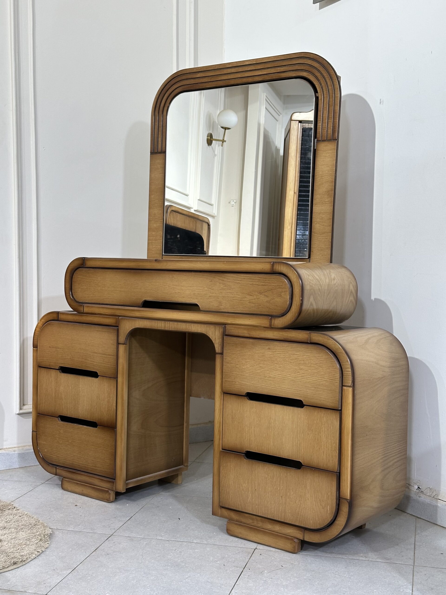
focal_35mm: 48
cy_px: 298
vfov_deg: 39.7
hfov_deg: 30.3
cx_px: 223
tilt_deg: -4.5
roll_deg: +0.0
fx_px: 825
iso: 64
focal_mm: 6.86
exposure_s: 1/100
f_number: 1.78
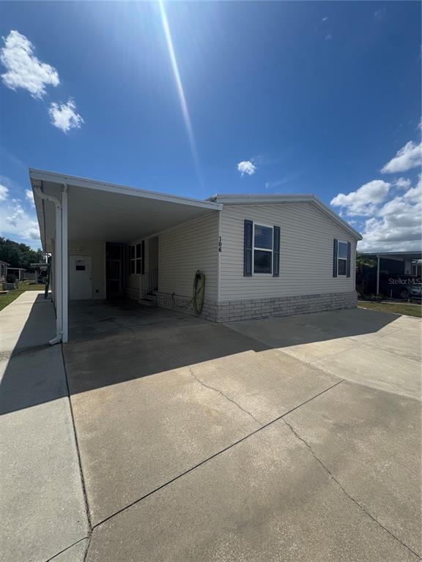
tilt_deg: +0.1
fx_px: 228
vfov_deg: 102.1
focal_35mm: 14
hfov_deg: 85.7
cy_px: 281
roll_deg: -0.4
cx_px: 211
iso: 50
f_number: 2.2
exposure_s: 1/4132
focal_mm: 2.22
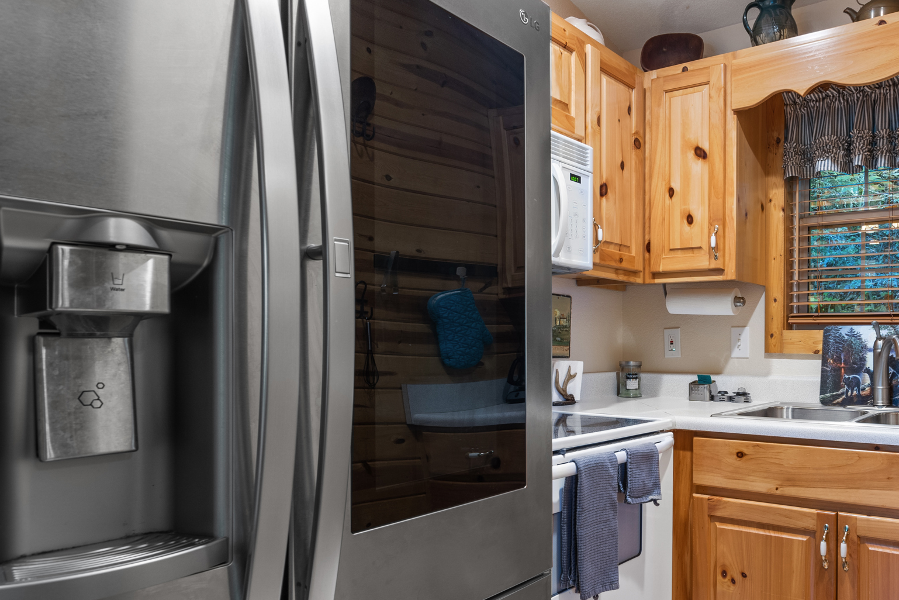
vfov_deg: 49.1
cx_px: 663
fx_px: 649
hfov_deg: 65.6
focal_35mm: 26
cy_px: 371
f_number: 8
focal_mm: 16
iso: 200
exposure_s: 6
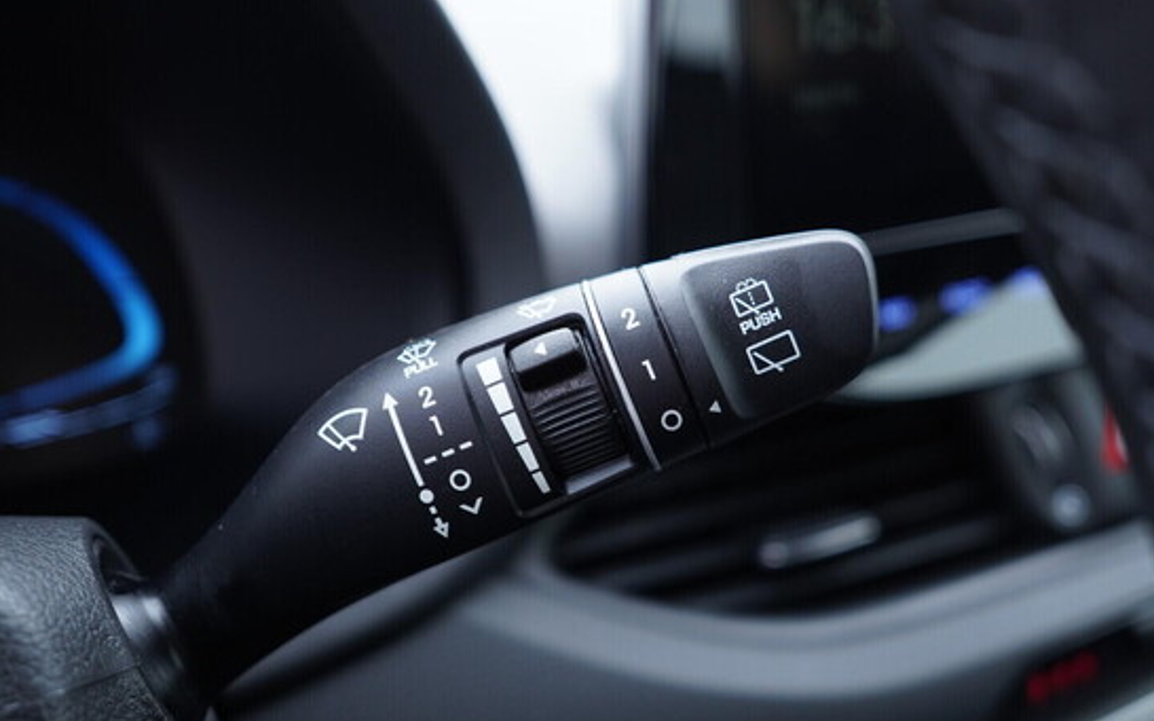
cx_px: 579
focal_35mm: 37
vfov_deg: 34.4
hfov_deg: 52.8
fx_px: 1163
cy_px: 367
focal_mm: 24
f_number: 2.8
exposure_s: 1/40
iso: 400
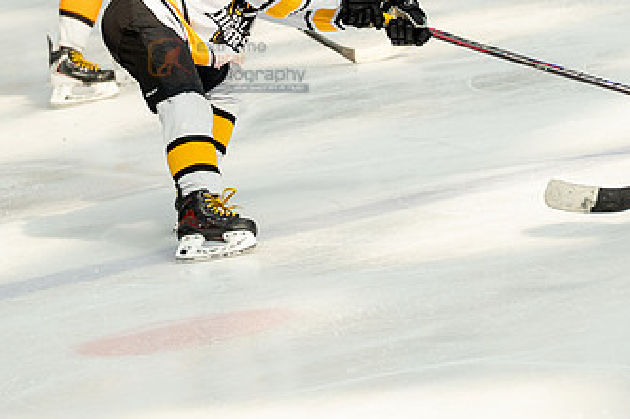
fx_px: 6541
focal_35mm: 374
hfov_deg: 5.5
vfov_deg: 3.7
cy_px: 64
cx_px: 230
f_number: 3.5
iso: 800
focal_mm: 143
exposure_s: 1/1600
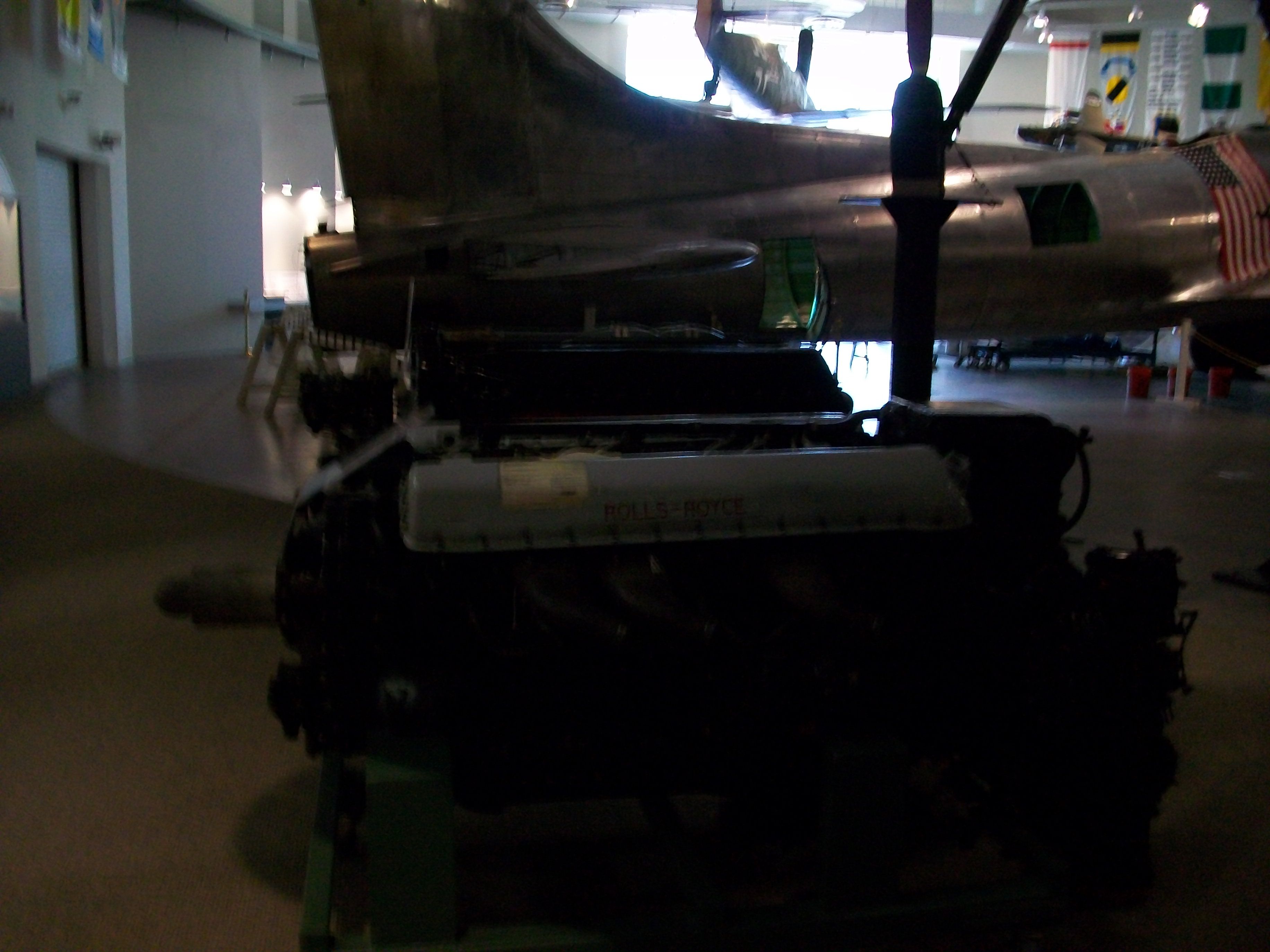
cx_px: 635
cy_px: 476
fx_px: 1174
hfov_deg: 56.8
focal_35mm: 32
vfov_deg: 44.2
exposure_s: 1/8
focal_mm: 5.7
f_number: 2.8
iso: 160
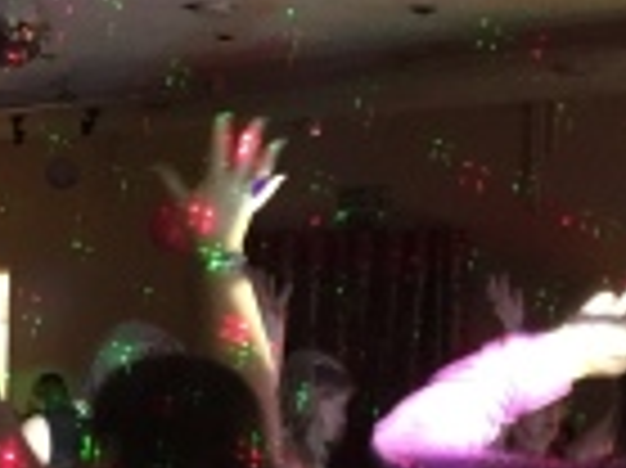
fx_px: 1933
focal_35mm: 107
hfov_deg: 18.1
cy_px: 369
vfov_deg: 13.7
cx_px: 81
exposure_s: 1/4
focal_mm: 4.15
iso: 160
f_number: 2.2
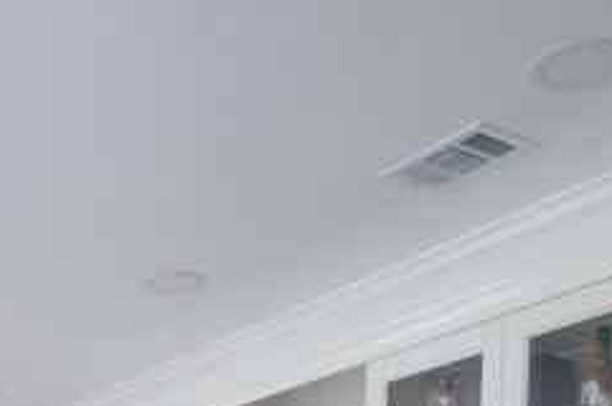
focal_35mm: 68
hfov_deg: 28.7
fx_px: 1154
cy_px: 840
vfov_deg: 15.4
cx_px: 74
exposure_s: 1/1.25
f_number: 13
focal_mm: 16
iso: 400
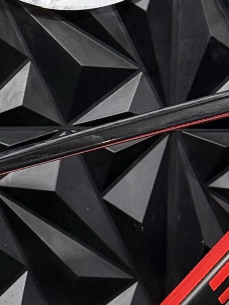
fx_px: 1870
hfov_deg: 6.8
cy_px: 159
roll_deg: -1.0
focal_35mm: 212
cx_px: -240
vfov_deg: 9.3
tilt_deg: -7.2
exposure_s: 1/60
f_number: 1.78
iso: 250
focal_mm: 6.76
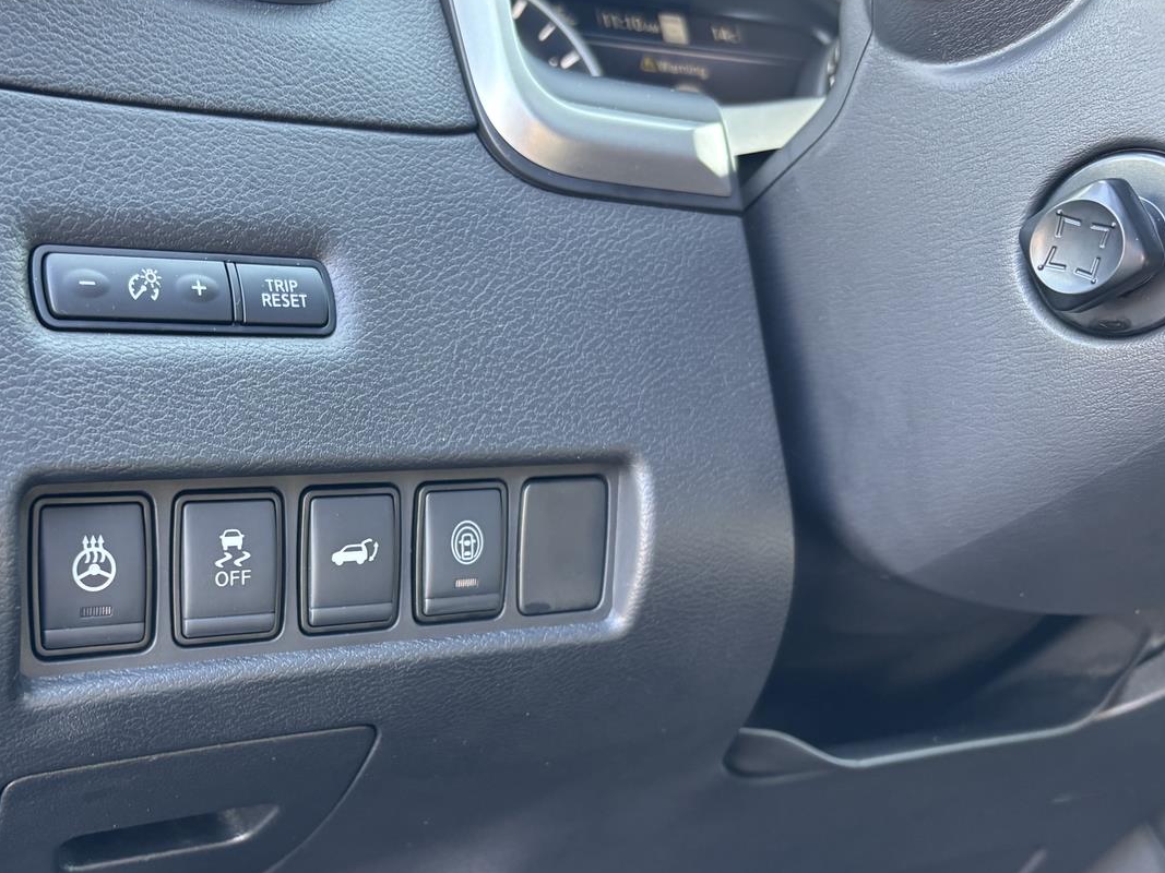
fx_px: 1312
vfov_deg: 36.6
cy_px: 554
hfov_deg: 46.9
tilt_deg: -10.7
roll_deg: -3.0
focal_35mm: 39
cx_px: 365
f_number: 1.6
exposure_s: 1/63
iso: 125
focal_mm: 5.96
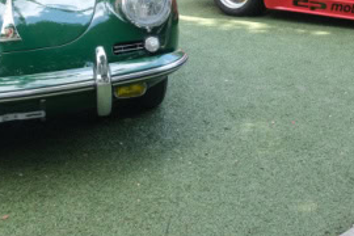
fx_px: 698
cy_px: -47
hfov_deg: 27.9
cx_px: 277
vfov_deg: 18.2
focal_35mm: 71
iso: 200
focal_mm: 16
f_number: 8
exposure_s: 1/30
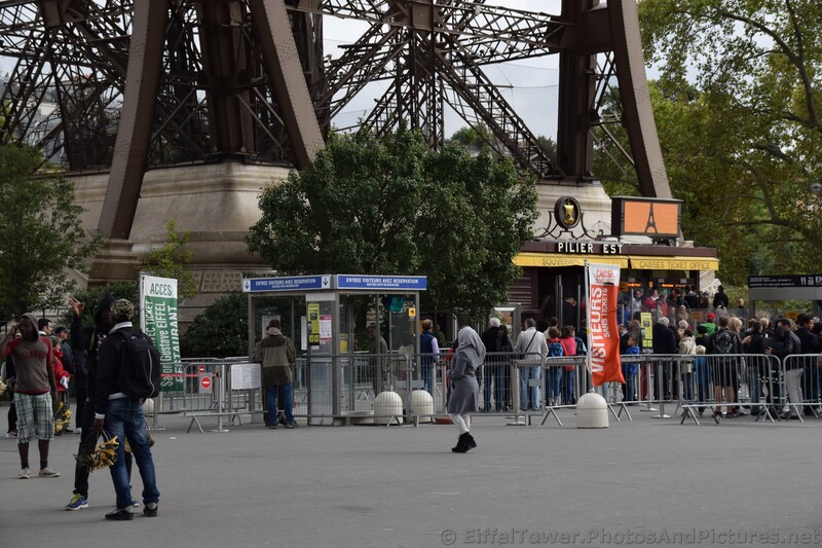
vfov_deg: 17.5
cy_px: 274
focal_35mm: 78
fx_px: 1781
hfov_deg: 26.0
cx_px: 411
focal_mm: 52
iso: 320
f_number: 8
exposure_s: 1/250
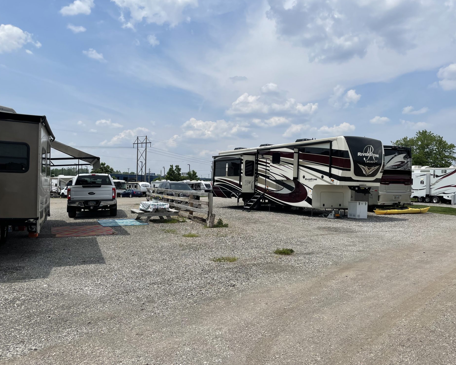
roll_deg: -0.9
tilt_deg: +1.1
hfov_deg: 62.2
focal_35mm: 28
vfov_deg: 51.5
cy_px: 187
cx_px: 241
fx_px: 378
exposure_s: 1/6897
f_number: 1.6
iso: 32
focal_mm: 4.2
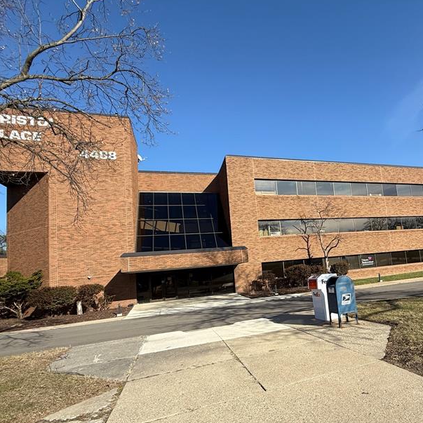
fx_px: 290
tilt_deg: +6.6
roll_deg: +5.4
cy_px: 240
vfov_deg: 71.8
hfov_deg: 69.6
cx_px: 290
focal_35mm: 21
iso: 50
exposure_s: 1/1698
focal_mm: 2.22
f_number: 2.2
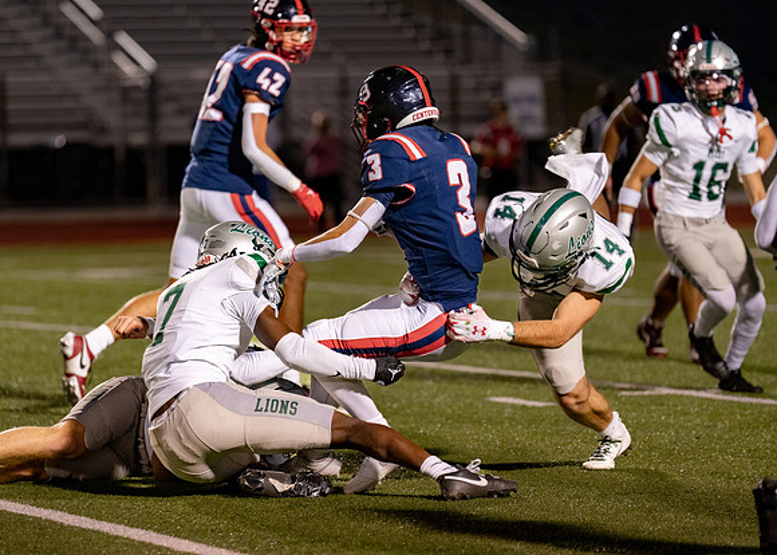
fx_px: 4775
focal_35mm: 216
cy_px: 278
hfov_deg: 9.3
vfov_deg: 6.6
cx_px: 292
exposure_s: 1/1000
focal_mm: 175
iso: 2000
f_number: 2.8
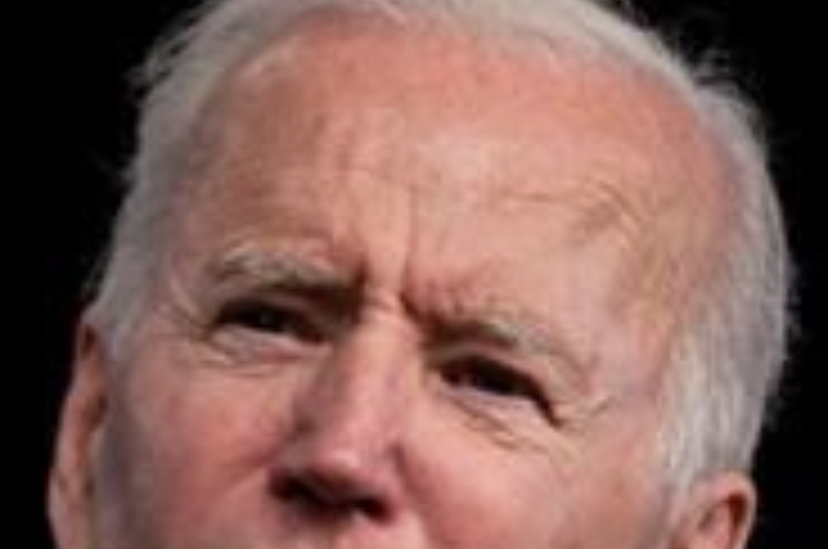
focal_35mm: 708
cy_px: 722
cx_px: -220
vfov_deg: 1.9
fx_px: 16256
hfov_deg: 2.9
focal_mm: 200
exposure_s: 1/250
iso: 1250
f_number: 2.8
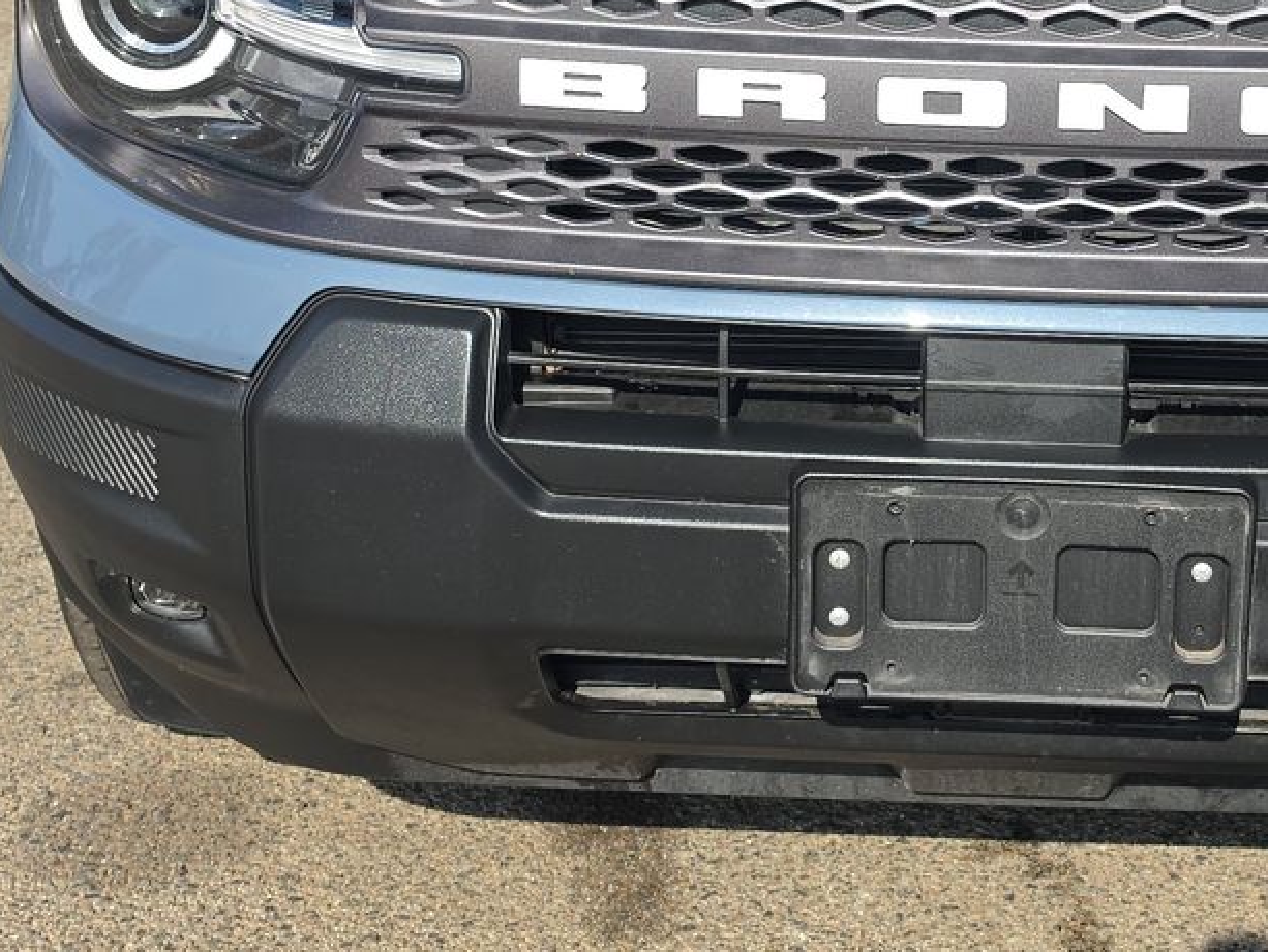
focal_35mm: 60
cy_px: 110
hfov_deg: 31.4
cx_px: 1005
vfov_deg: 23.8
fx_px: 2198
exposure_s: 1/653
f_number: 1.4
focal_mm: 6.5
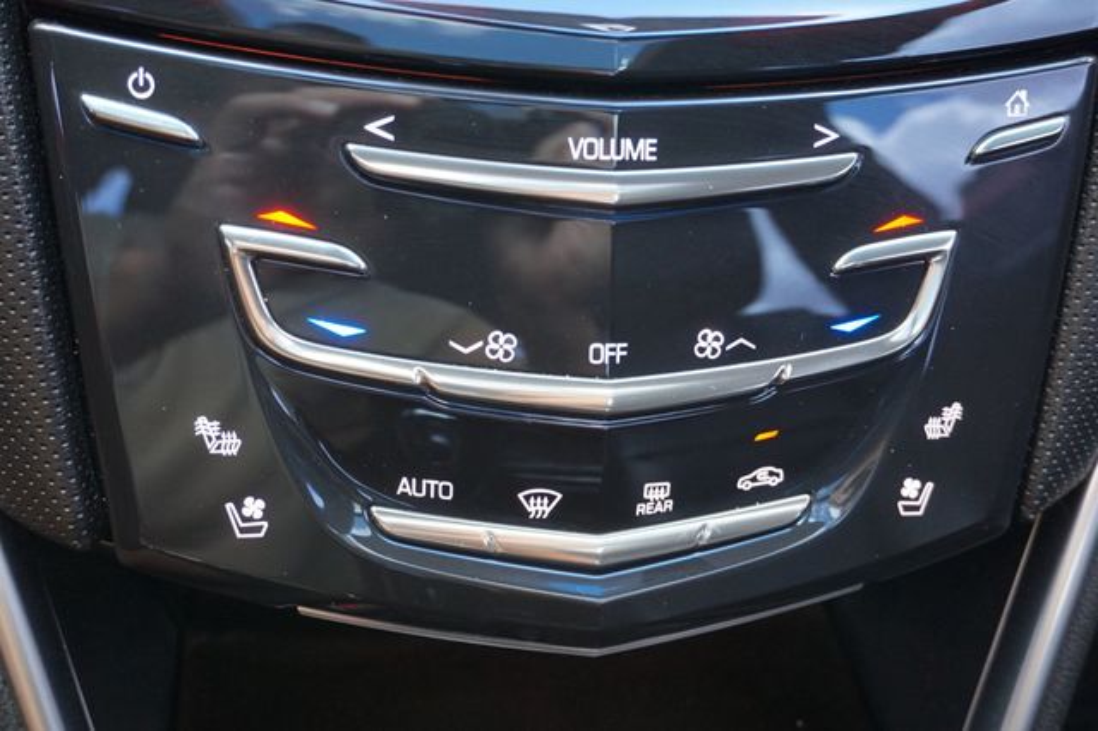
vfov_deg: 33.0
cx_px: 549
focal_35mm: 40
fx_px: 1235
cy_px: 366
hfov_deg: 47.9
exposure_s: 1/60
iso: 500
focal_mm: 27
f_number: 4.5
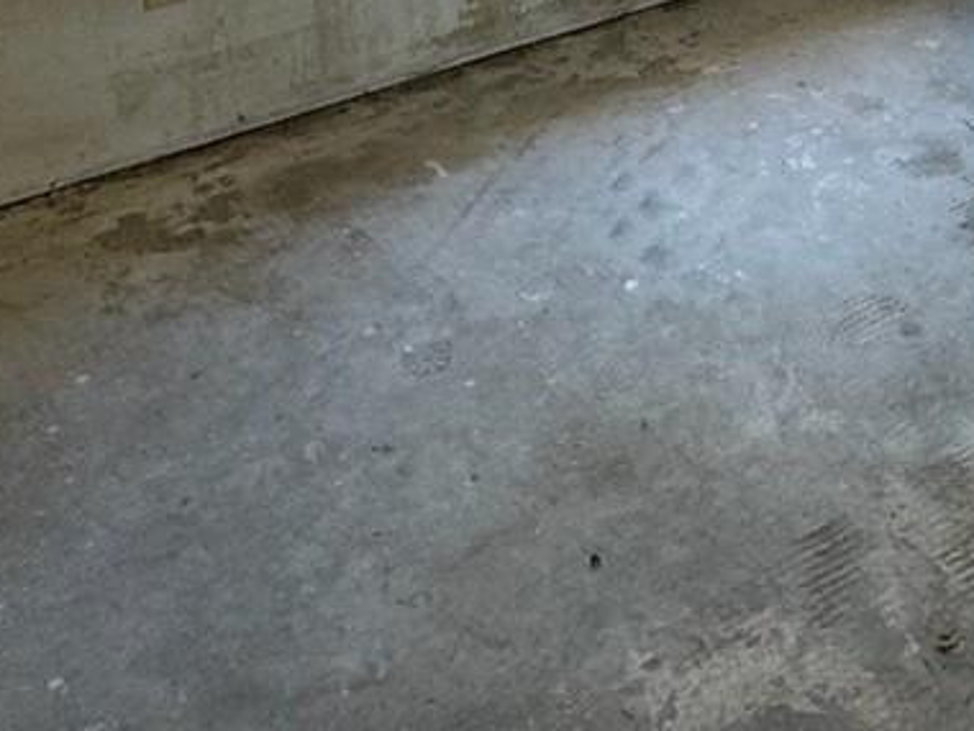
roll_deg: +0.1
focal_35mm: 59
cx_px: 884
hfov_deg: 31.1
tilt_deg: -16.2
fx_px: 1660
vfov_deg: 21.8
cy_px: -274
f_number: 2.2
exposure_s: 1/120
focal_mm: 2.22
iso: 160
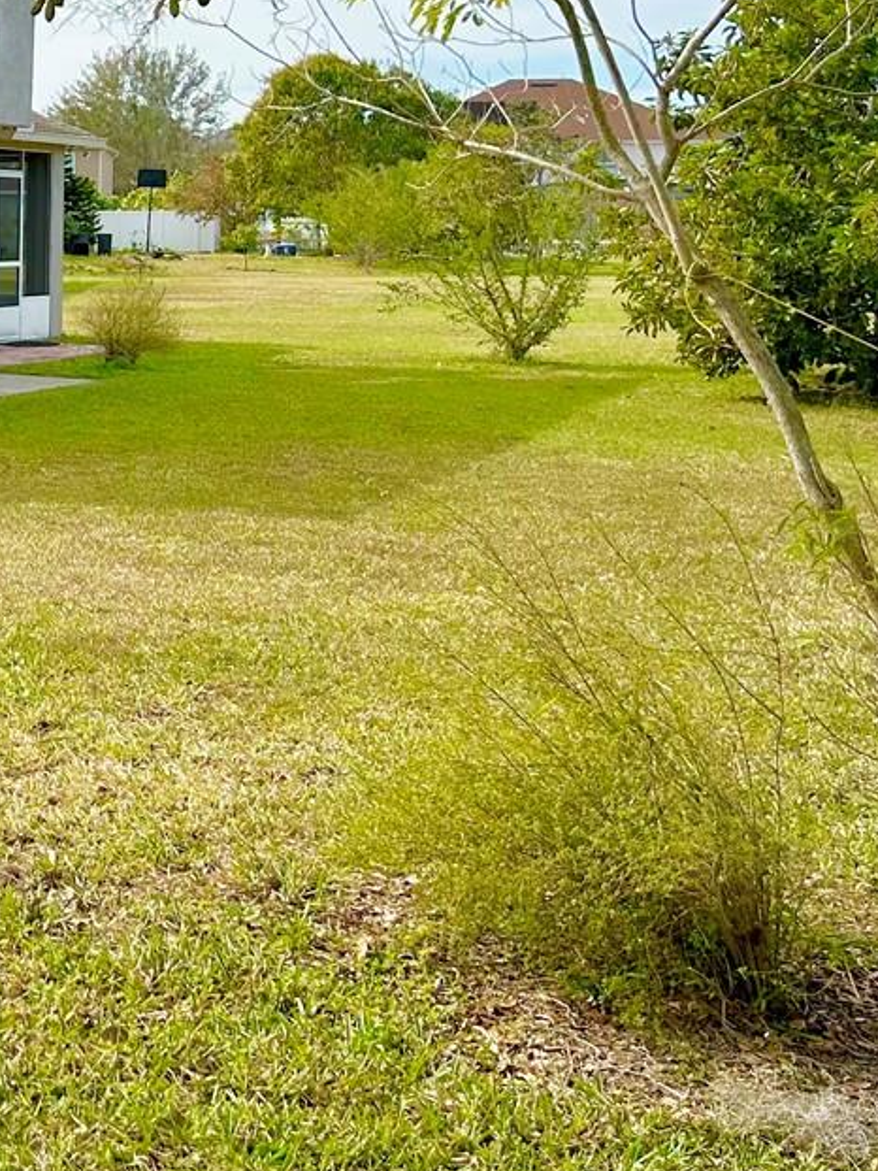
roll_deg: -0.4
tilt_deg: -2.5
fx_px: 2265
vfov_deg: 28.7
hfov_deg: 20.0
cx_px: -286
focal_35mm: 67
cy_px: 336
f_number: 1.5
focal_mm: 5.7
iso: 50
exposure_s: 1/2457
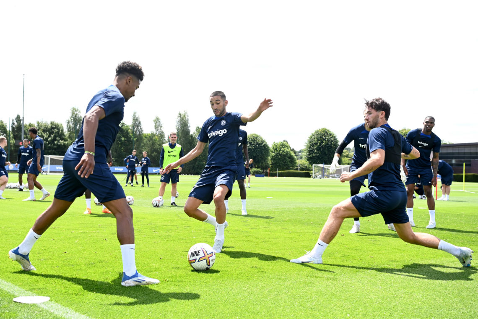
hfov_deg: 44.5
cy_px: 160
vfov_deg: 30.5
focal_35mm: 44
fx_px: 584
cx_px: 239
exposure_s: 1/1000
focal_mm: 44
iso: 320
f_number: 5.6
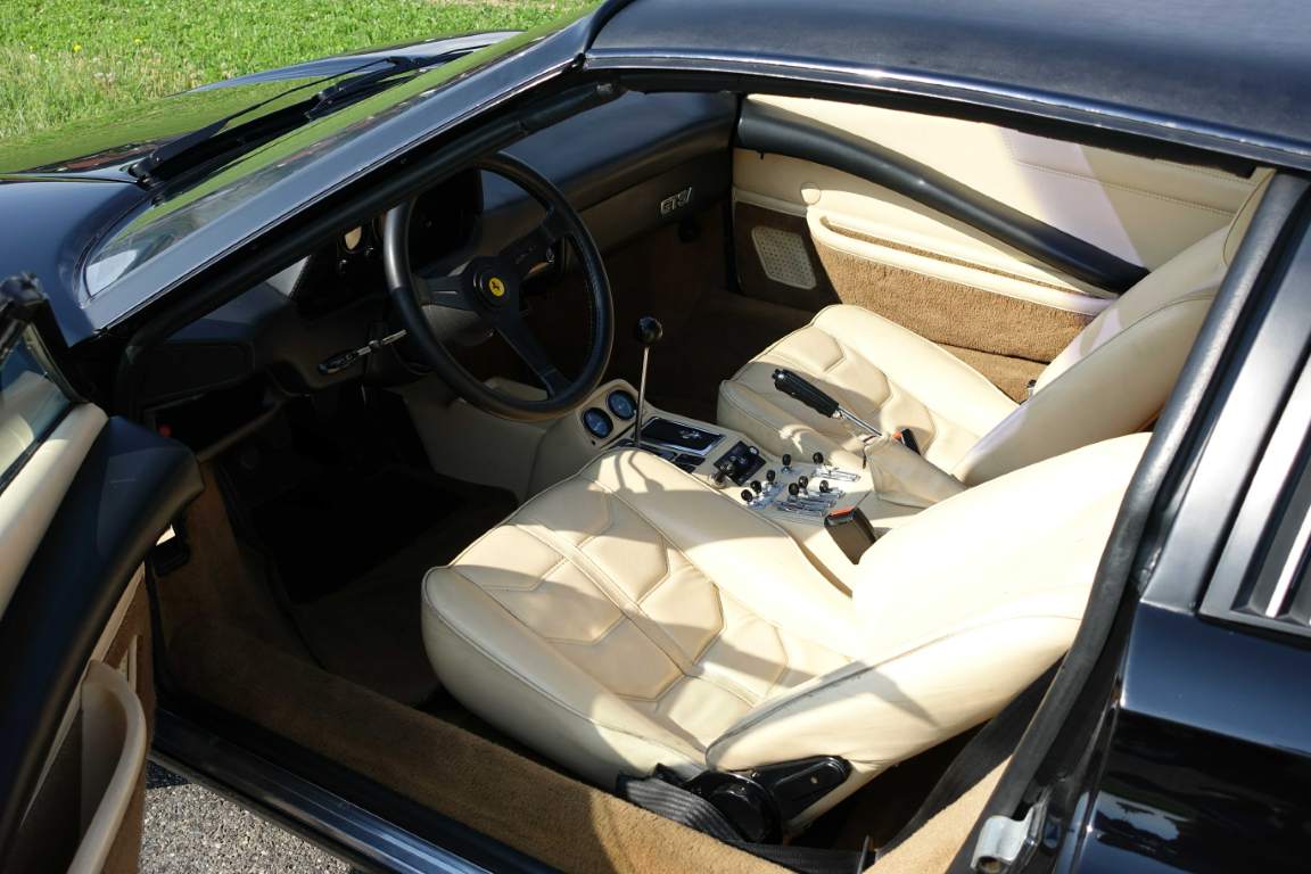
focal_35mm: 38
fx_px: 1384
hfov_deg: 50.7
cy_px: 437
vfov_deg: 35.1
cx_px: 656
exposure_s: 1/640
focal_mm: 13.92
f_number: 4
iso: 125
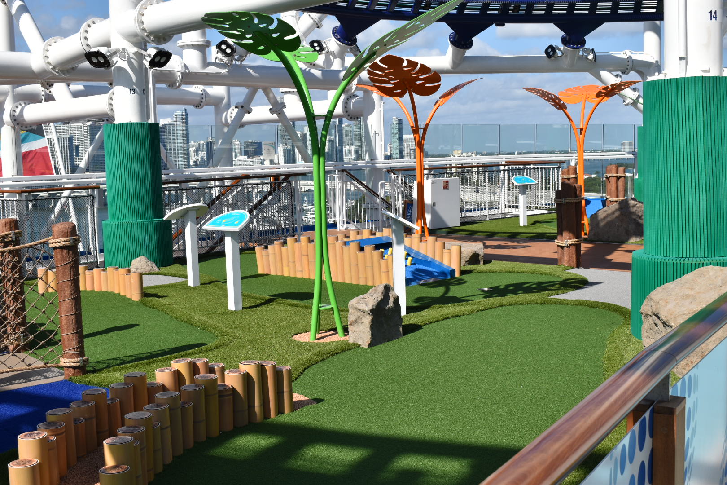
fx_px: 909
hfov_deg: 43.6
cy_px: 242
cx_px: 364
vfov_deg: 29.9
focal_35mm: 45
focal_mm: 30
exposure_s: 1/320
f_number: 9
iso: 100
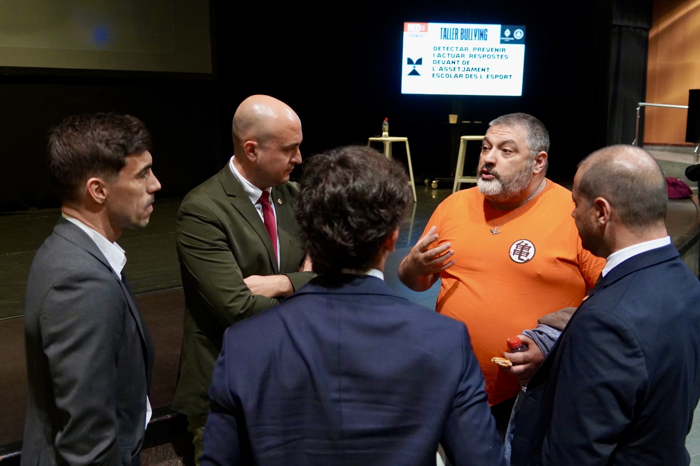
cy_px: 233
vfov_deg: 42.3
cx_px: 350
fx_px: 603
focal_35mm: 31
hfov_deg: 60.3
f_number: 4
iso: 5000
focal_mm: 31
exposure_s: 1/160
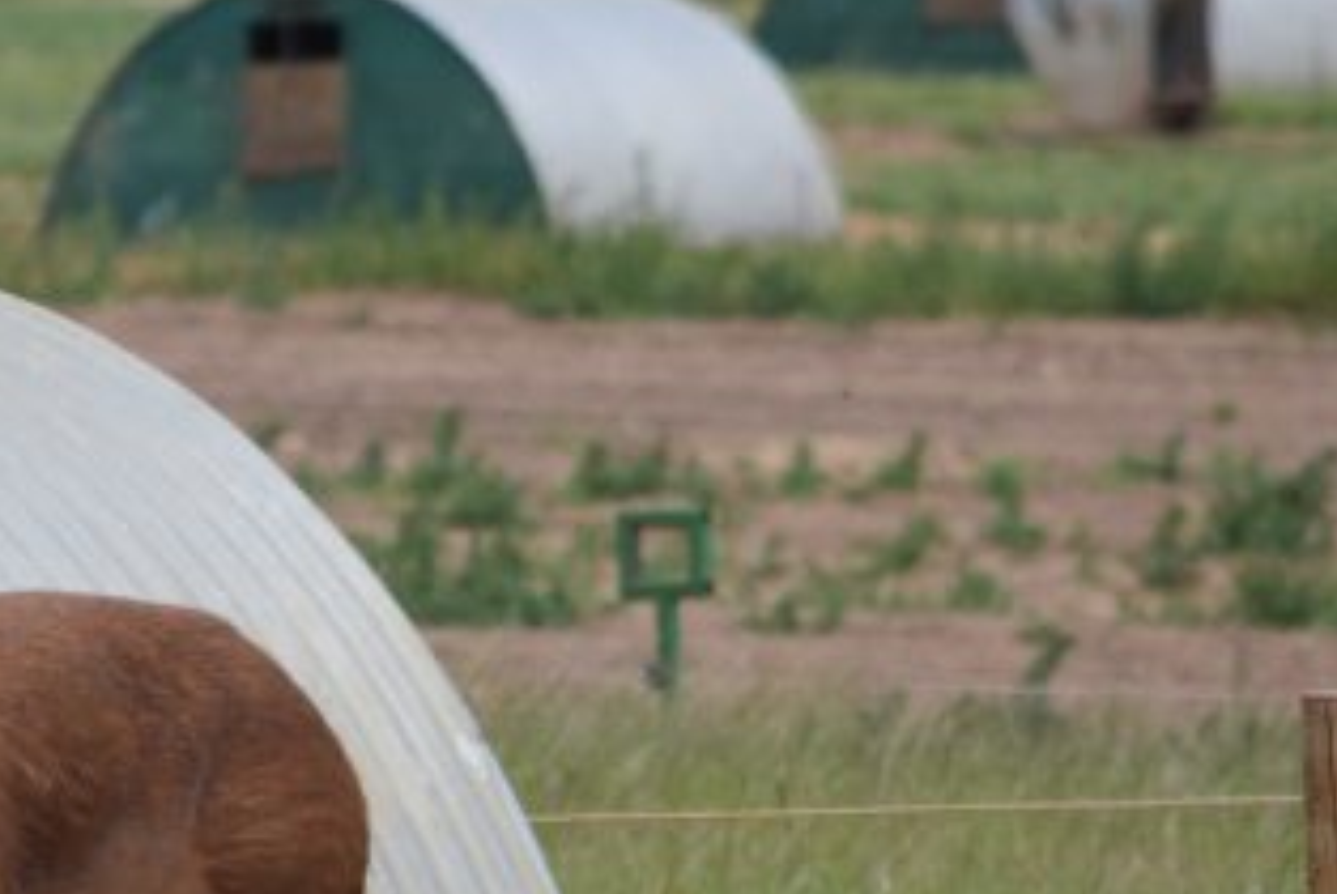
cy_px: 166
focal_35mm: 1031
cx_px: 170
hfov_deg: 2.0
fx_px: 38325
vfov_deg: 1.3
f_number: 5.3
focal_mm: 240
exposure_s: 1/1250
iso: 400
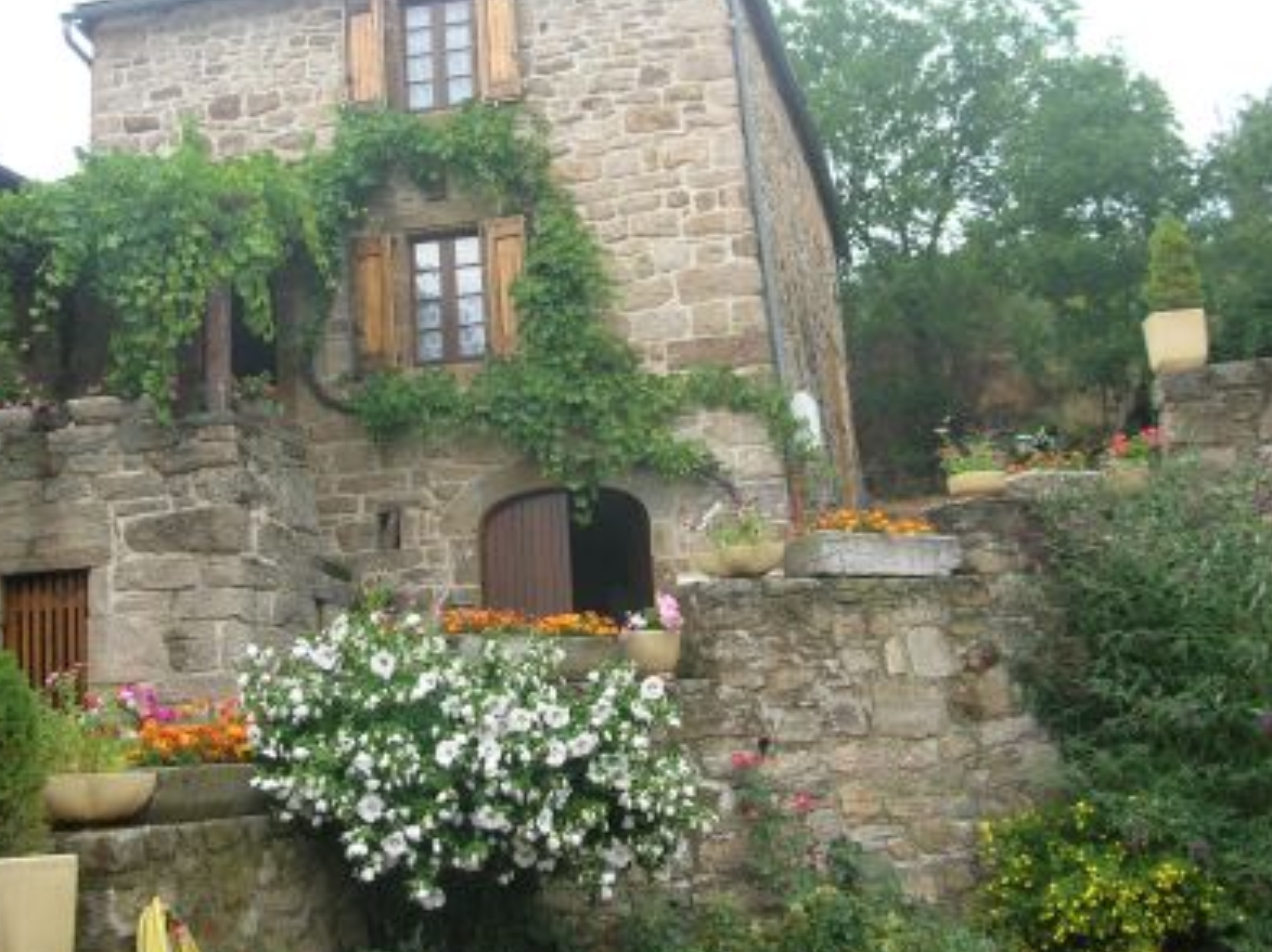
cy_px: 409
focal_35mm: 46
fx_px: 1690
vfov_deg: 31.5
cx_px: 608
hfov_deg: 41.2
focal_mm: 6
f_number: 2.7
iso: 50
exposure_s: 1/230
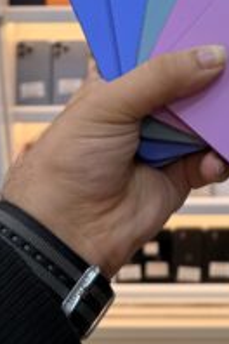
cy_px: -24
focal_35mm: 63
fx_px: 601
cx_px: 239
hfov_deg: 20.7
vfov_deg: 29.1
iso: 80
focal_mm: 6.76
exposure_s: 1/510
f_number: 1.78
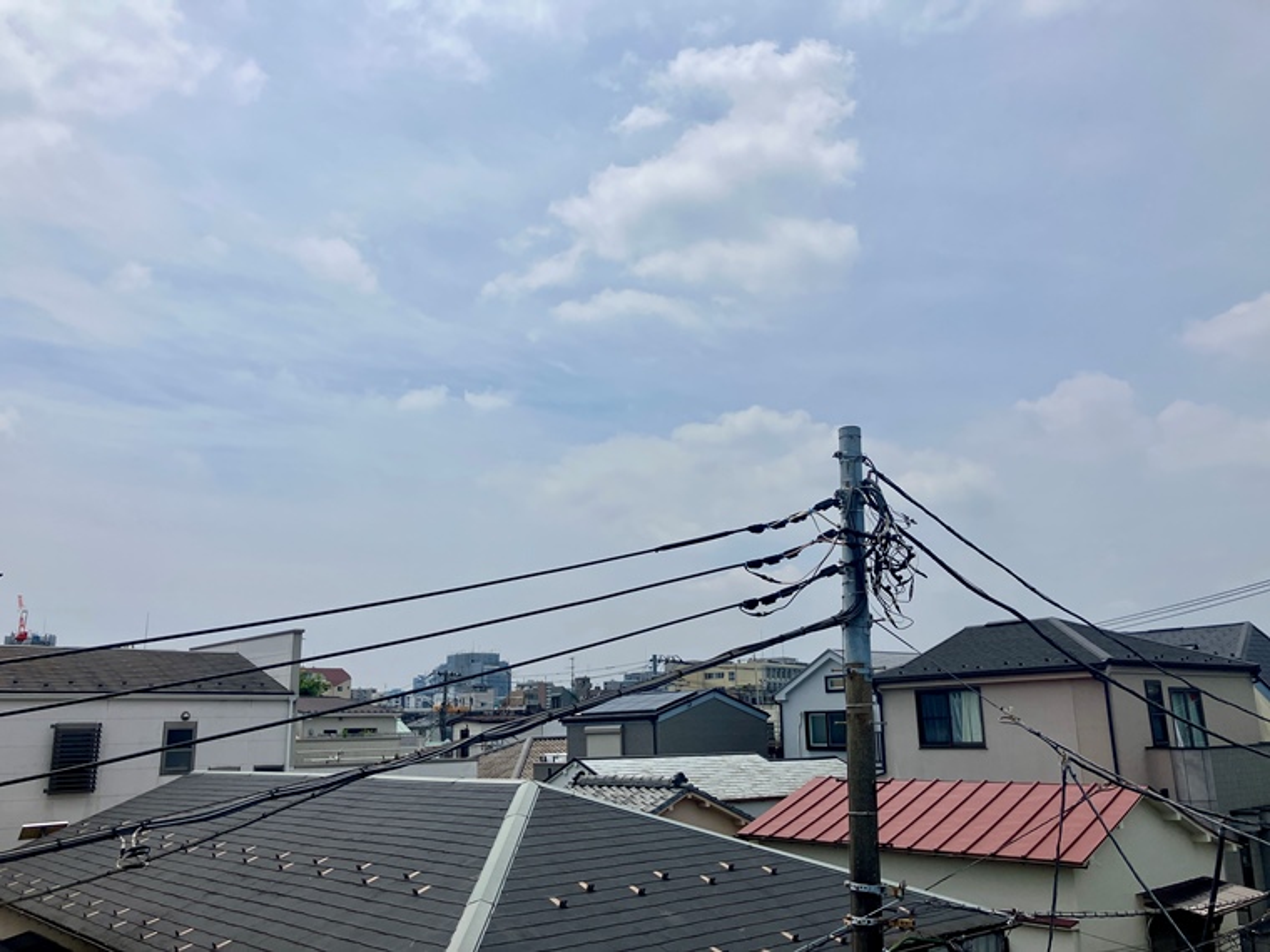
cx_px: 635
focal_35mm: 28
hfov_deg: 63.4
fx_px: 1027
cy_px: 476
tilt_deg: +15.1
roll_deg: +2.9
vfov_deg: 49.7
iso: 32
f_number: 1.8
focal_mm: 3.99
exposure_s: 1/6944
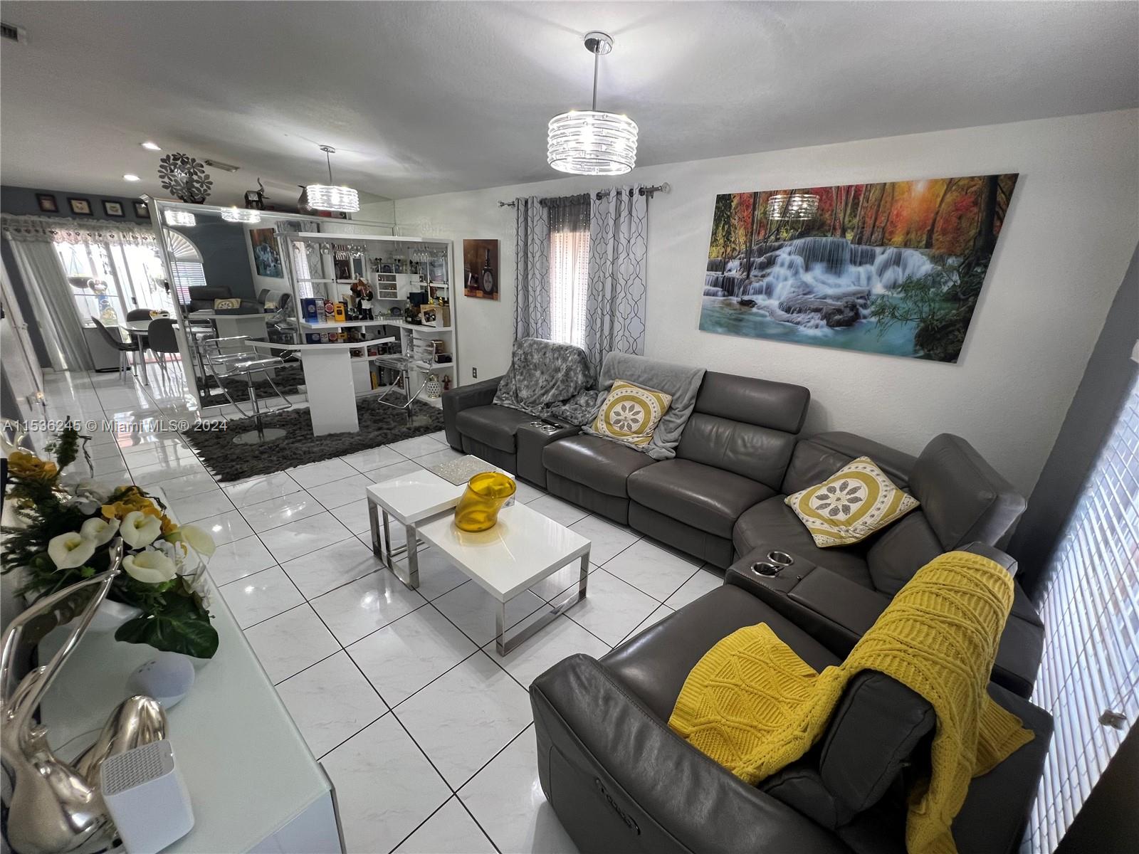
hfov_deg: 106.2
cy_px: 427
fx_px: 428
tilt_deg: -18.9
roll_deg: -2.9
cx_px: 570
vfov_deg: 89.9
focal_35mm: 13
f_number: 1.8
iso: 125
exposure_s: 1/60
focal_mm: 1.57
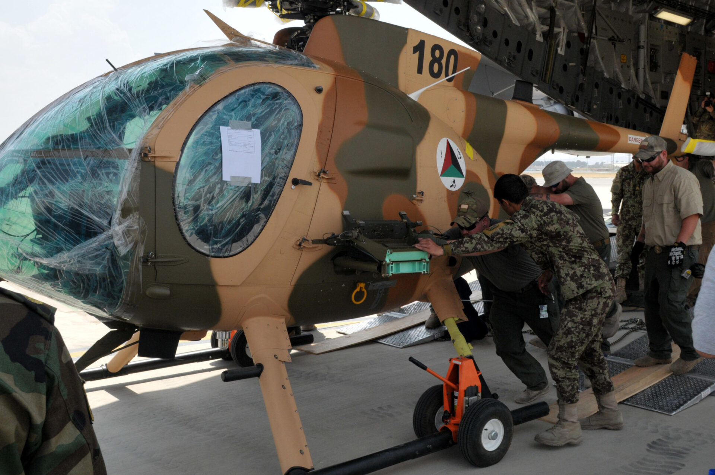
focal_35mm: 36
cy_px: 238
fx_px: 714
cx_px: 358
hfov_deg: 53.2
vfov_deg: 36.8
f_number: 13
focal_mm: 24
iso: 640
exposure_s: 1/320
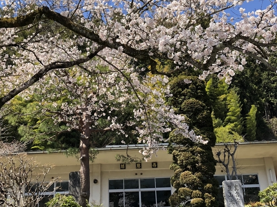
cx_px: 126
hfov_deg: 38.9
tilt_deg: +24.5
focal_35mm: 49
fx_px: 392
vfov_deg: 29.6
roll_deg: +1.6
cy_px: 118
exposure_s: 1/750
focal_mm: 3.99
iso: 20
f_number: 1.8
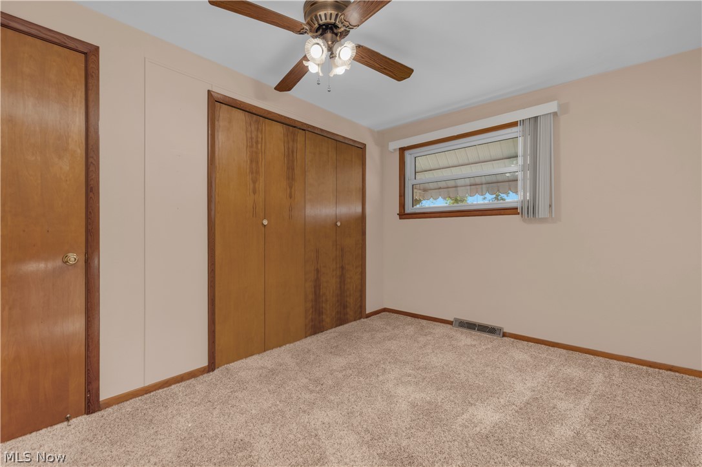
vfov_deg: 81.1
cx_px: 351
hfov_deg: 104.3
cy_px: 234
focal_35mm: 14
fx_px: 273
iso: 125
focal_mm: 14
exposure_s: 1/60
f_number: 9
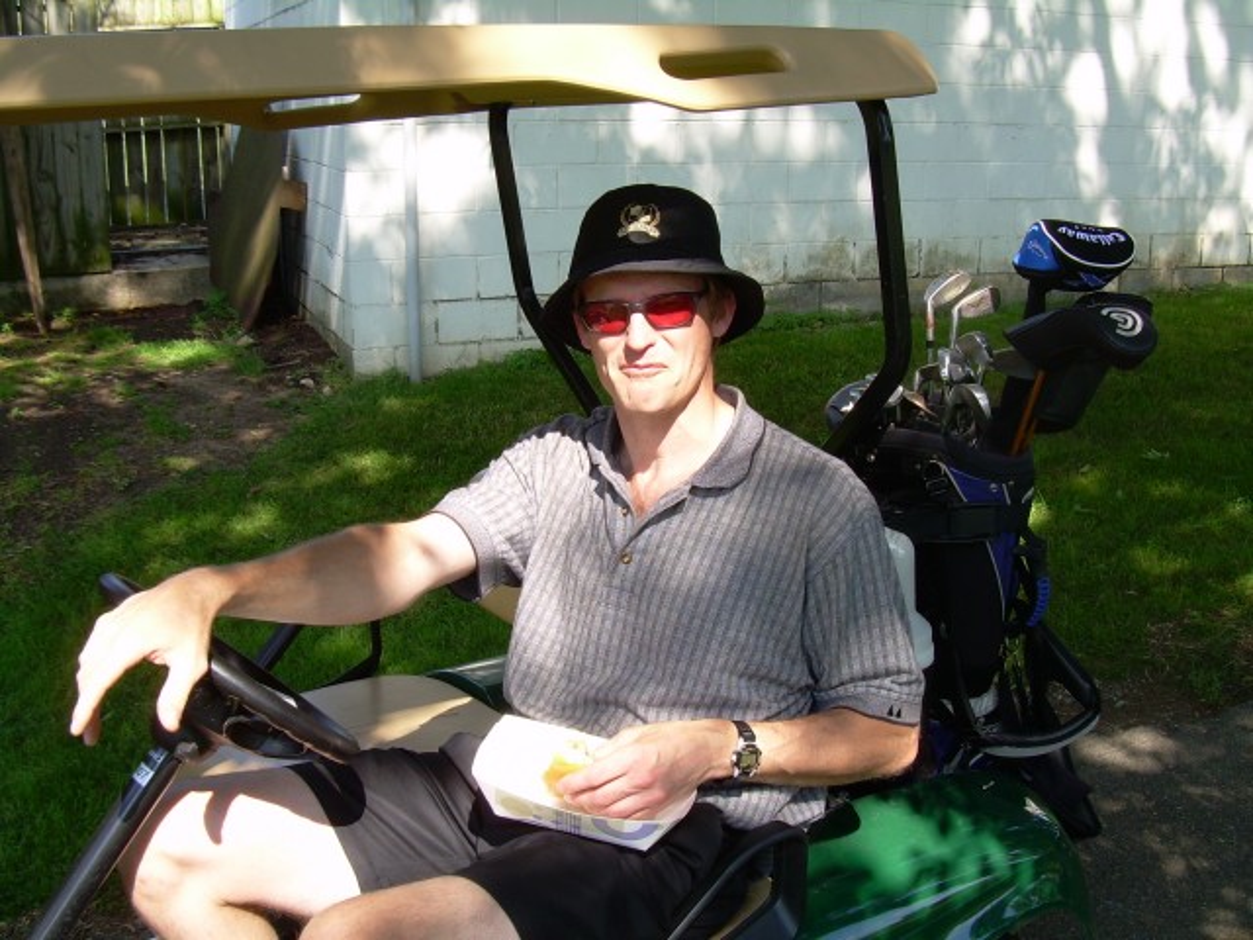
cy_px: 470
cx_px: 626
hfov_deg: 49.0
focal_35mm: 38
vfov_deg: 37.7
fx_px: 1375
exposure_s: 1/125
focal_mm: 6.3
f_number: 4.6
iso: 50
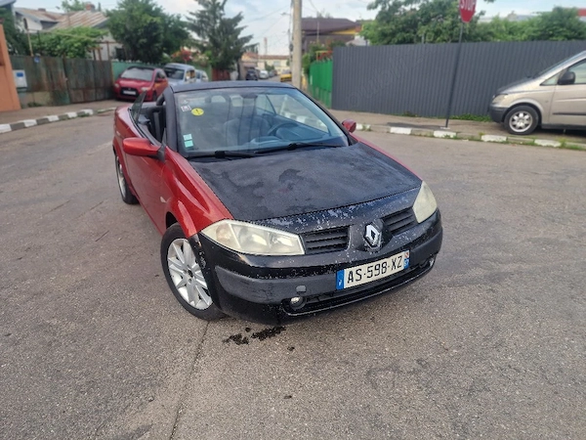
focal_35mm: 23
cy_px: 220
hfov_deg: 73.9
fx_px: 389
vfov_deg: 58.9
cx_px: 293
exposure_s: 1/213
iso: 50
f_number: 1.8
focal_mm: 6.4
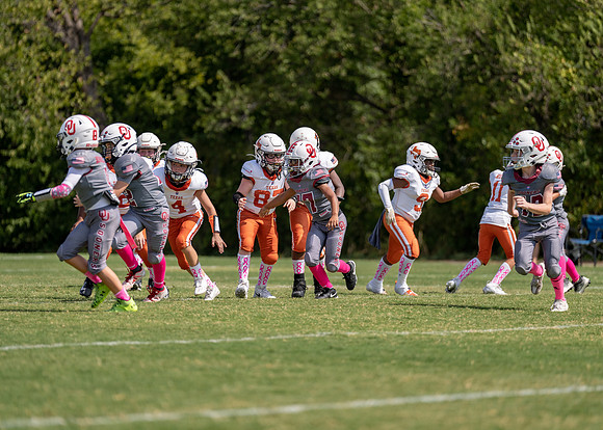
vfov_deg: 6.9
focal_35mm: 210
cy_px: 215
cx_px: 302
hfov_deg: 9.6
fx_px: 3588
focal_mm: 200
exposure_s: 1/3200
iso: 125
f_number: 2.8
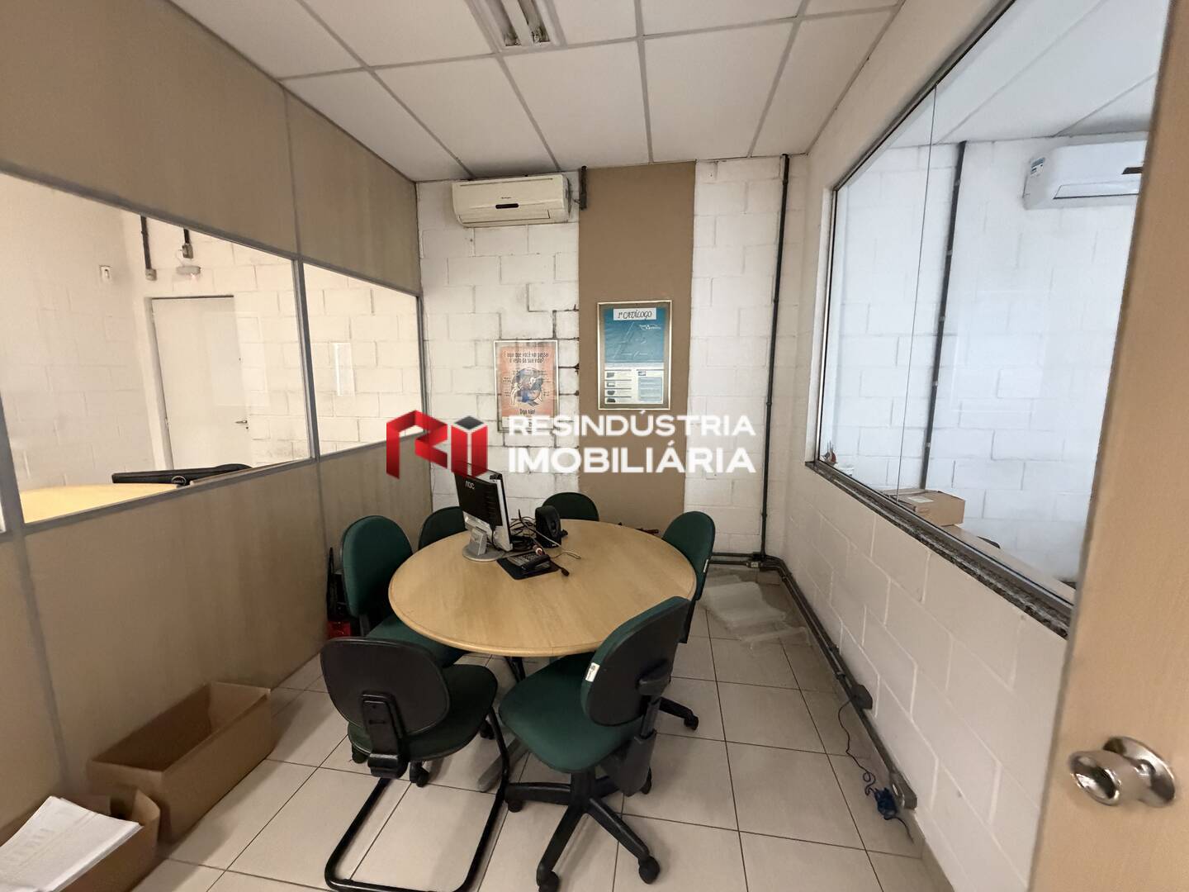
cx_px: 594
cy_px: 446
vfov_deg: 85.7
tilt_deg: -7.5
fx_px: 481
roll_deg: -0.4
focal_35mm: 14
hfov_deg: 102.1
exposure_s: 1/60
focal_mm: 2.22
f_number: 2.2
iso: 800
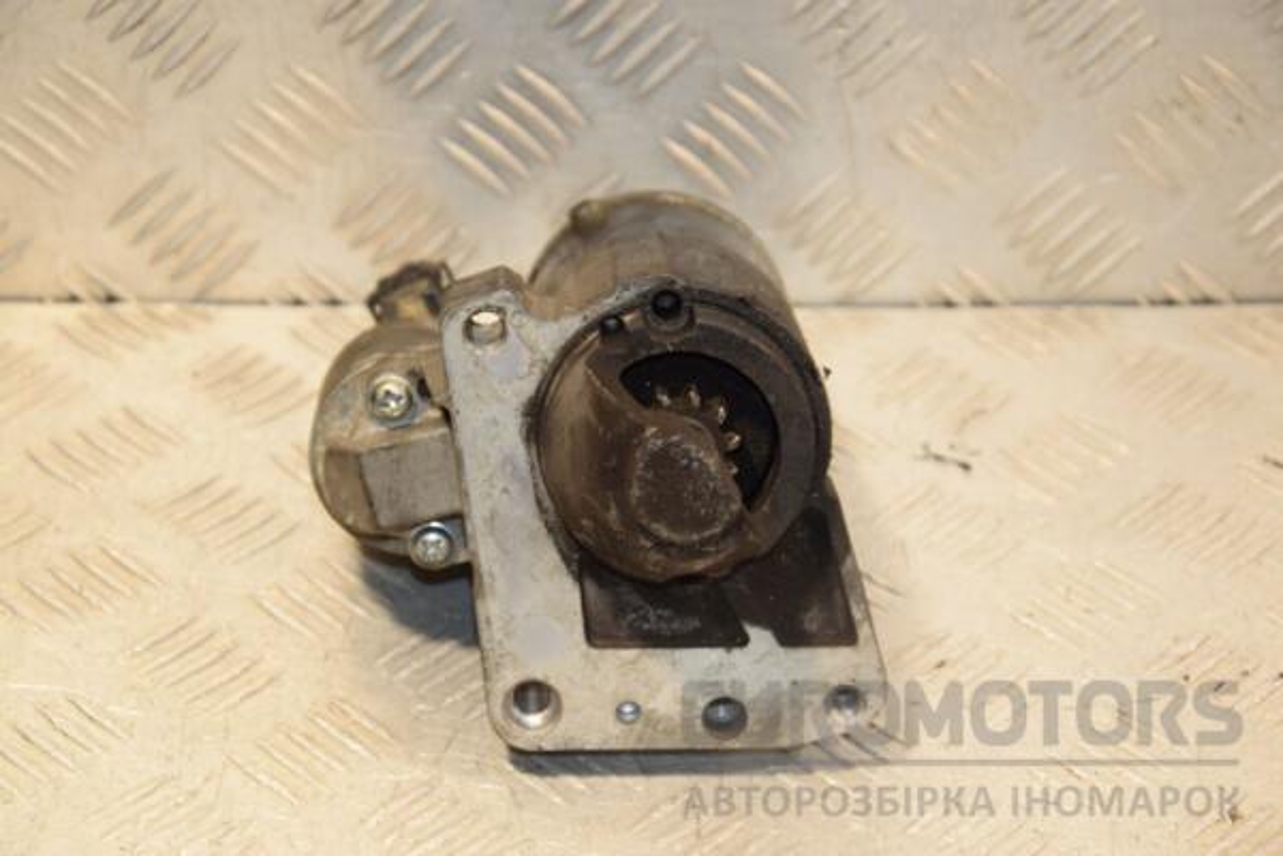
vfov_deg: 12.2
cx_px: 642
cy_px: 428
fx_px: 4009
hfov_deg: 18.2
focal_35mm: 112
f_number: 6.3
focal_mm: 75
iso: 800
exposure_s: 1/160
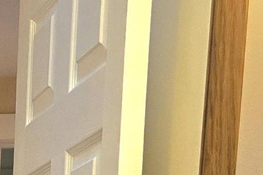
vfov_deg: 7.0
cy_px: 579
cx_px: -438
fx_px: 1235
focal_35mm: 169
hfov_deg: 10.1
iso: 500
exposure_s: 1/120
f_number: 1.7
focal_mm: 6.3
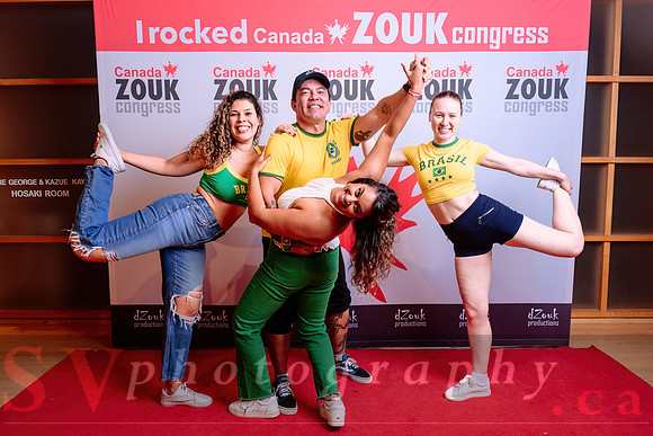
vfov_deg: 45.6
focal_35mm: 29
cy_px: 213
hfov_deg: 64.5
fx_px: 518
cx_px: 326
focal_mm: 26
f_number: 4
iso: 100
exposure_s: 1/50
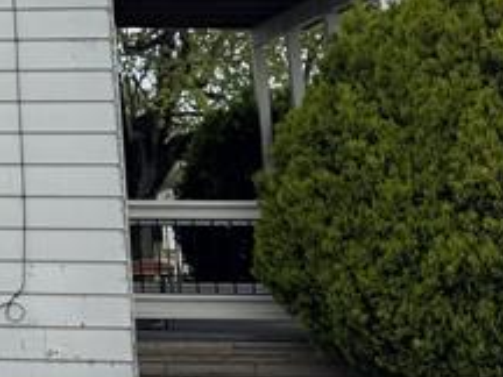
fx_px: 1657
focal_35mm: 114
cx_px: -435
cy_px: -116
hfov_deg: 14.8
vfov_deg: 12.6
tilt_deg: +11.2
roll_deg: -0.1
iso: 80
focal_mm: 6.76
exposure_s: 1/2252
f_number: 1.78
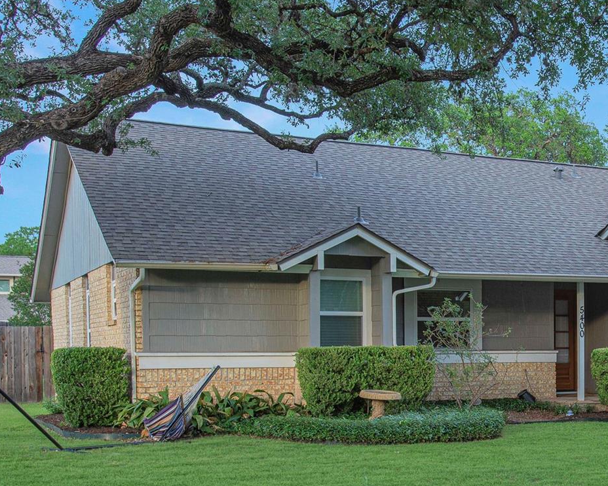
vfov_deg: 25.8
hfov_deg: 30.5
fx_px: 1043
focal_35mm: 58
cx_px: 584
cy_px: 381
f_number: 7.1
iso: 160
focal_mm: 28
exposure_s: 1/30
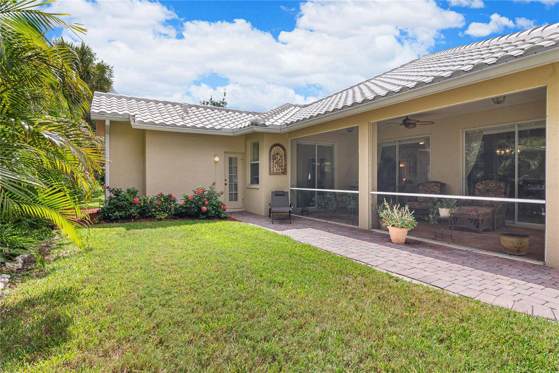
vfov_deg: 67.4
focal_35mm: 18
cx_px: 280
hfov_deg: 90.0
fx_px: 280
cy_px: 186
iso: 100
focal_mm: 18
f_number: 11
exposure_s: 1/25
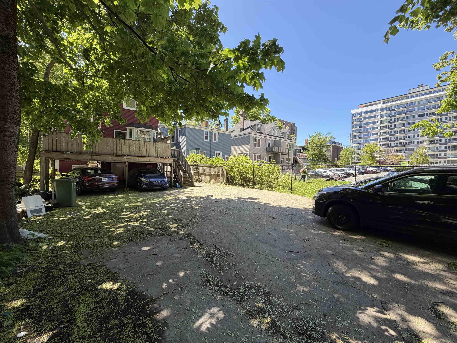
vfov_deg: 85.7
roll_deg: -0.8
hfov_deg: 102.1
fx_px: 185
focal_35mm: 14
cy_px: 172
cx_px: 228
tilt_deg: +0.1
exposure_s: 1/502
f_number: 2.2
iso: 64
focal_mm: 2.22
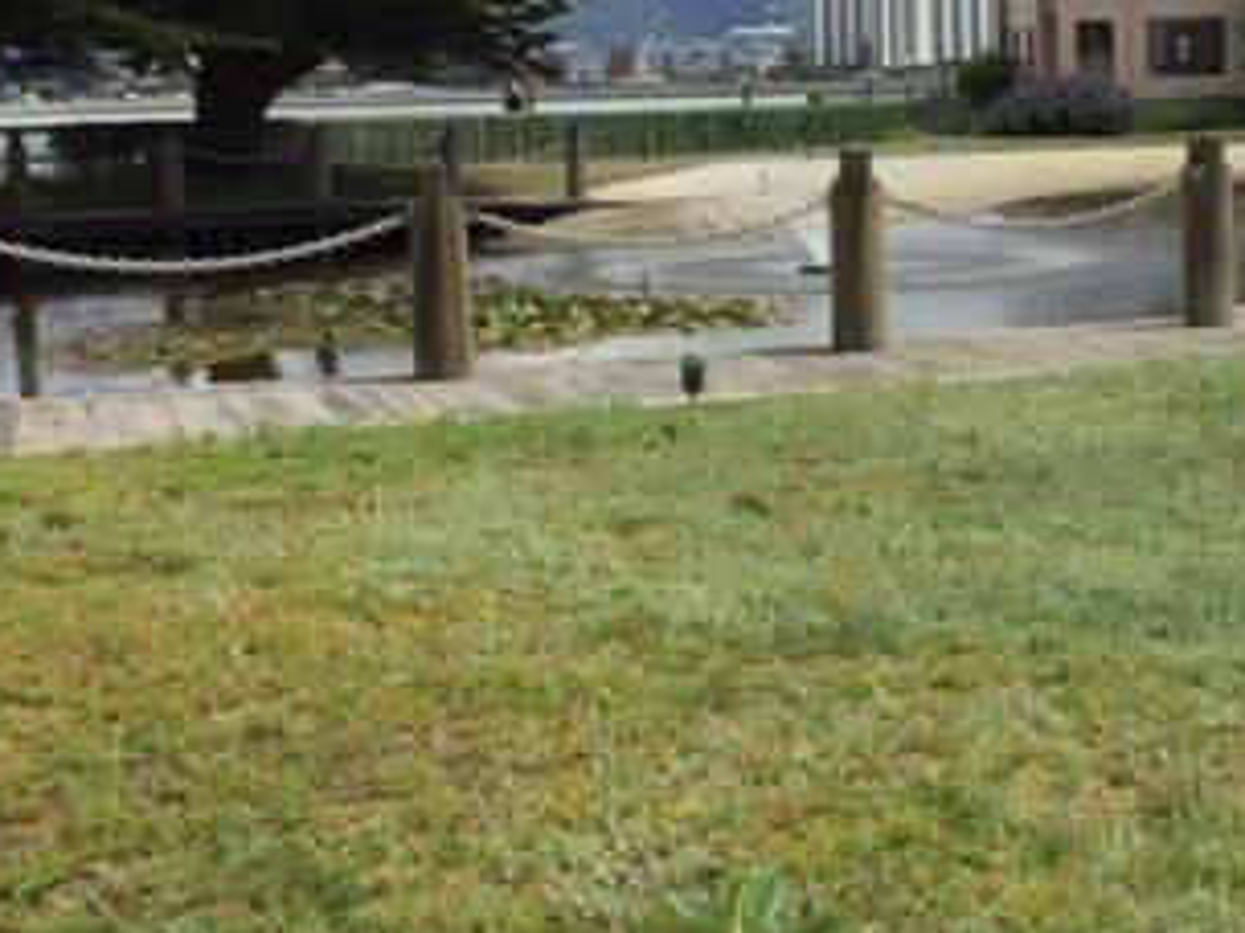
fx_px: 2194
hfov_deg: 31.5
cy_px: 229
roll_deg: +0.8
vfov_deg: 23.8
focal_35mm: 61
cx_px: 807
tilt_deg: -2.5
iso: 32
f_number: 2.2
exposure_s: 1/3300
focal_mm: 4.15
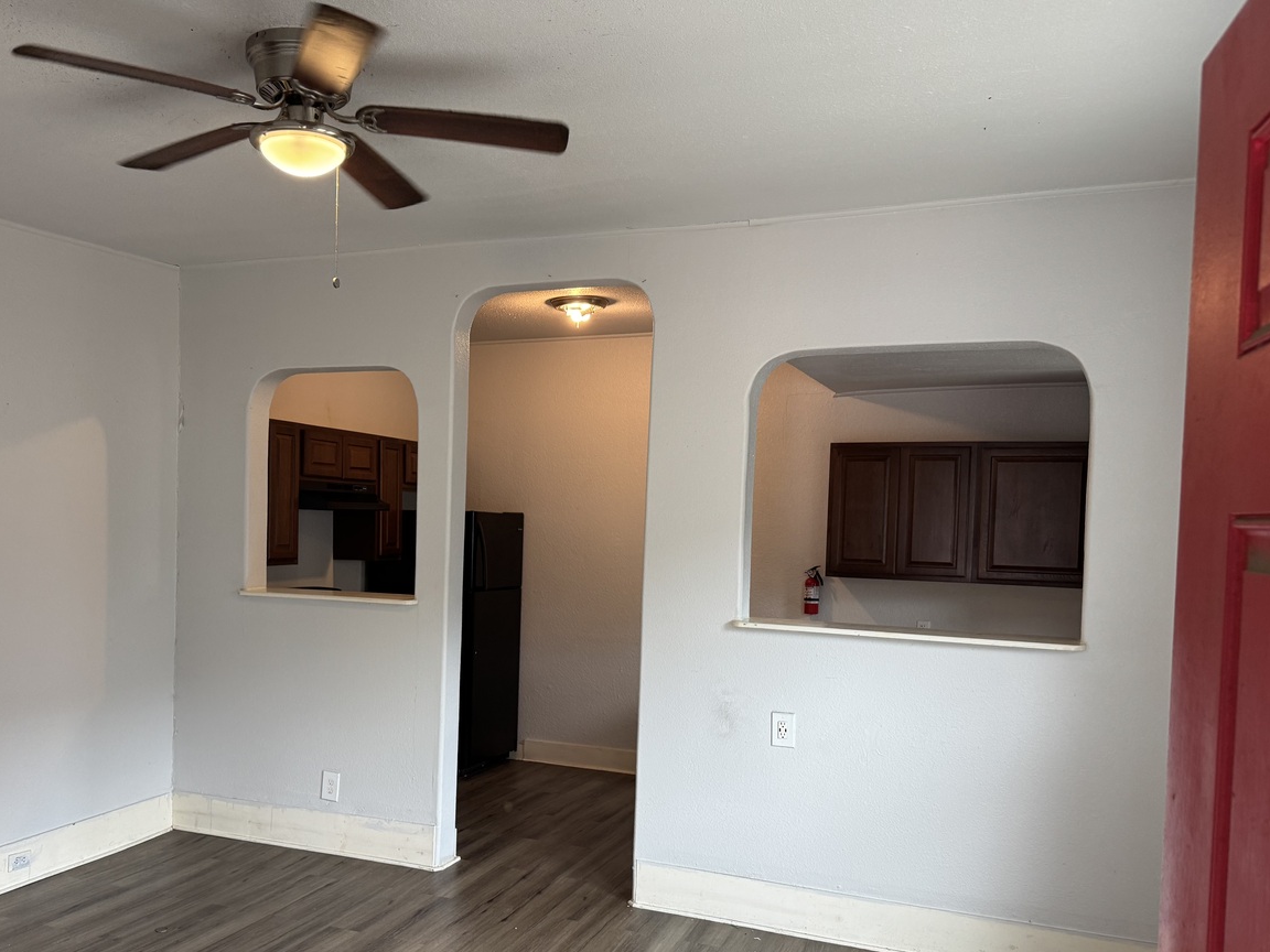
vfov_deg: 46.6
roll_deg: -2.0
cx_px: 534
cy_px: 560
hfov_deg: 59.6
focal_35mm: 30
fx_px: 1101
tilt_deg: -2.6
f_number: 1.78
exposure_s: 1/120
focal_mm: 6.76
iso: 200
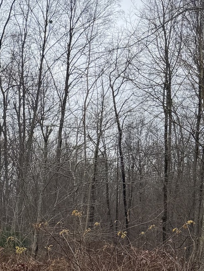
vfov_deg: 21.0
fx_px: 668
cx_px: -108
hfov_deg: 15.8
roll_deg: +1.4
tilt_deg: -6.5
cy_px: 350
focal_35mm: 85
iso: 100
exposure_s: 1/1522
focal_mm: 6.76
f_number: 1.78
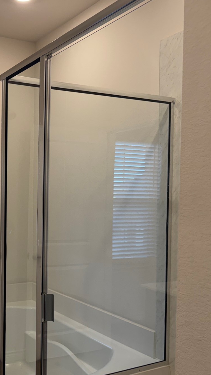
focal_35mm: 40
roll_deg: -0.4
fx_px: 398
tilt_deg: -1.4
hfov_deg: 28.3
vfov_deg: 50.4
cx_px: 11
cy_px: 209
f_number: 1.78
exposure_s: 1/120
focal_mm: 6.76
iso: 100
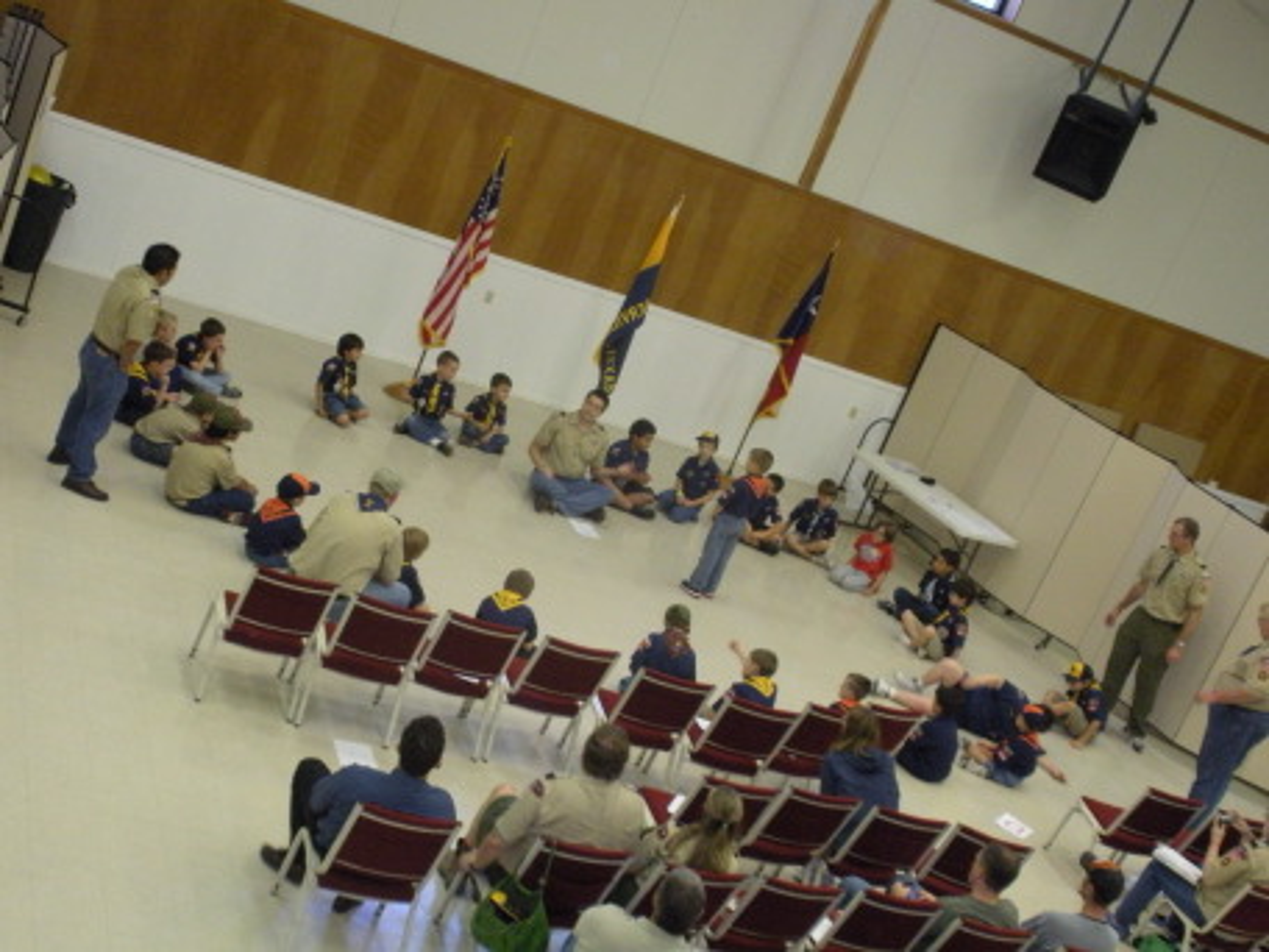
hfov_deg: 36.8
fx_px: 1906
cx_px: 634
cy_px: 476
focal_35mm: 52
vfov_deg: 28.0
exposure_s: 1/30
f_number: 4.4
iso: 398
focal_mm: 9.1
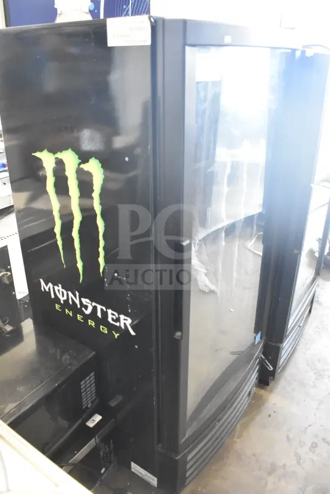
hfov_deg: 43.6
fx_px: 412
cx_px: 165
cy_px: 247
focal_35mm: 30
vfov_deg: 61.9
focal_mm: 20
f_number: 4
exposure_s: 1/60
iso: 6400
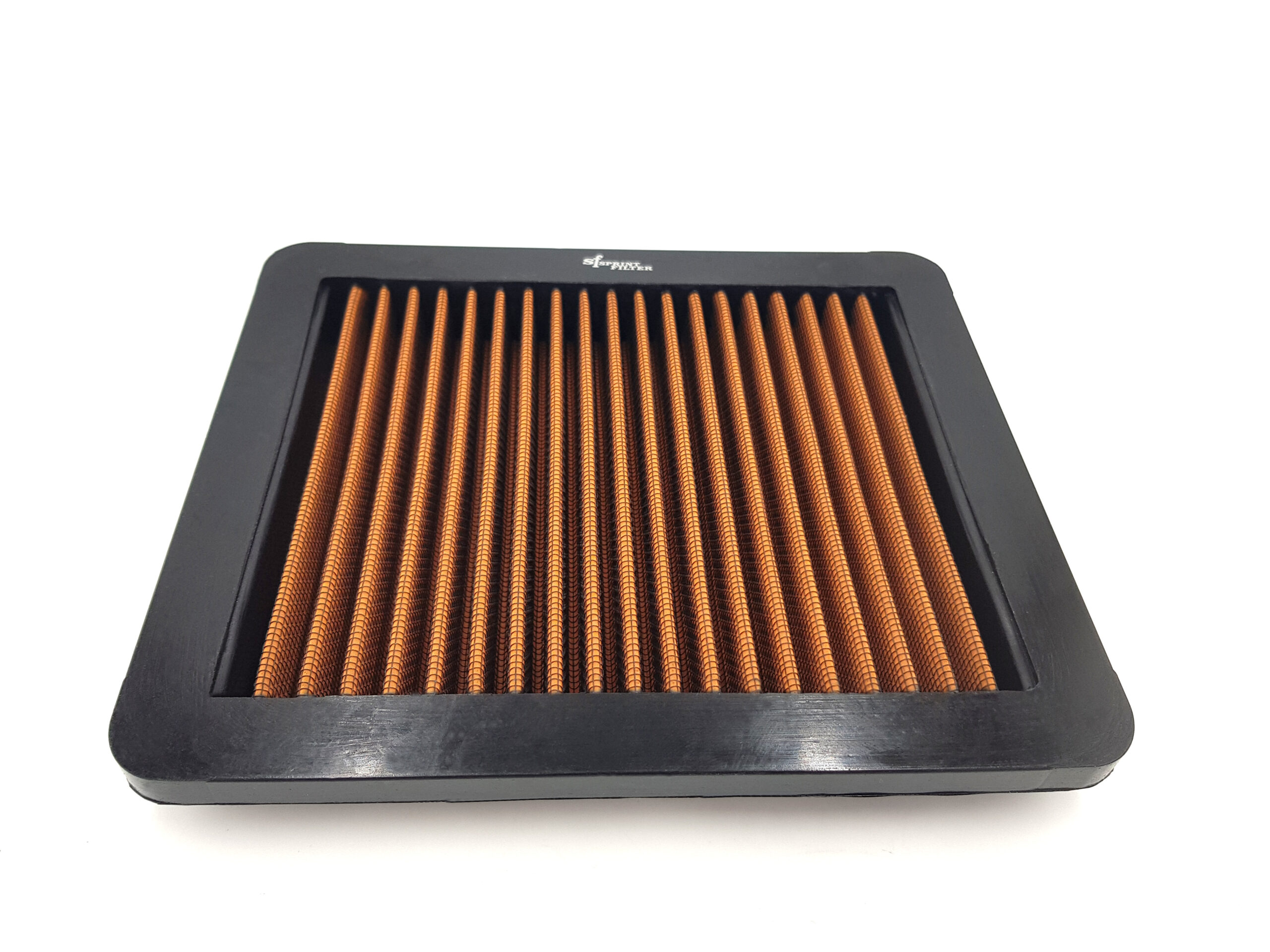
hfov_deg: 67.3
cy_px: 476
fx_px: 954
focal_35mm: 26
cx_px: 635
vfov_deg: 53.1
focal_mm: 4.2
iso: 40
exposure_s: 1/145
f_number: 1.7
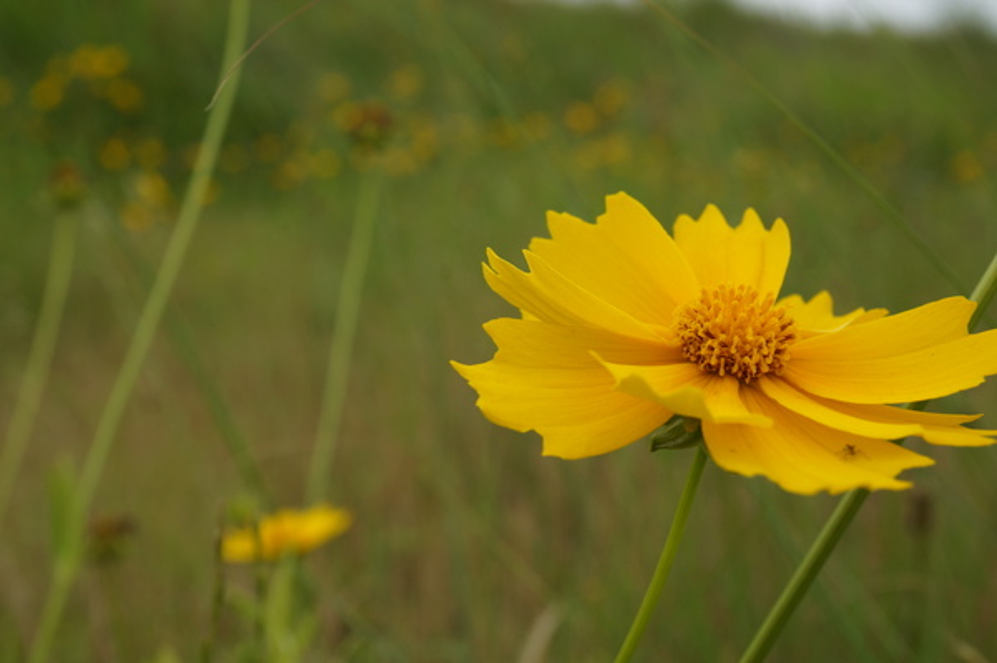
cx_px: 498
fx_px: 1245
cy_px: 332
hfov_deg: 43.6
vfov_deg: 29.8
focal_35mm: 45
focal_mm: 30
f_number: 9
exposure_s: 1/160
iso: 100
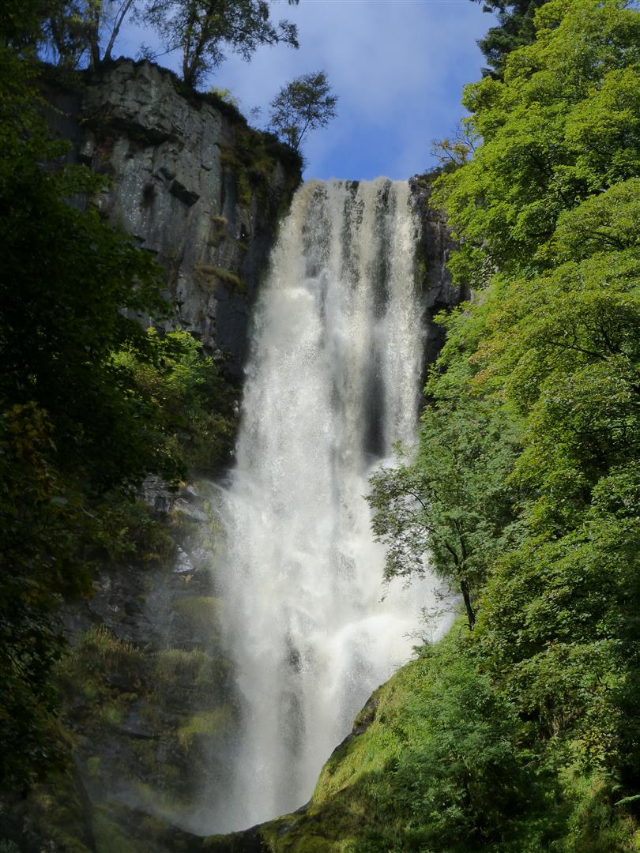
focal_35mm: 74
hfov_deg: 19.9
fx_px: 1824
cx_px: 320
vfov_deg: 26.3
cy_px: 426
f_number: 5
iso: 200
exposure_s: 1/800
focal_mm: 12.5
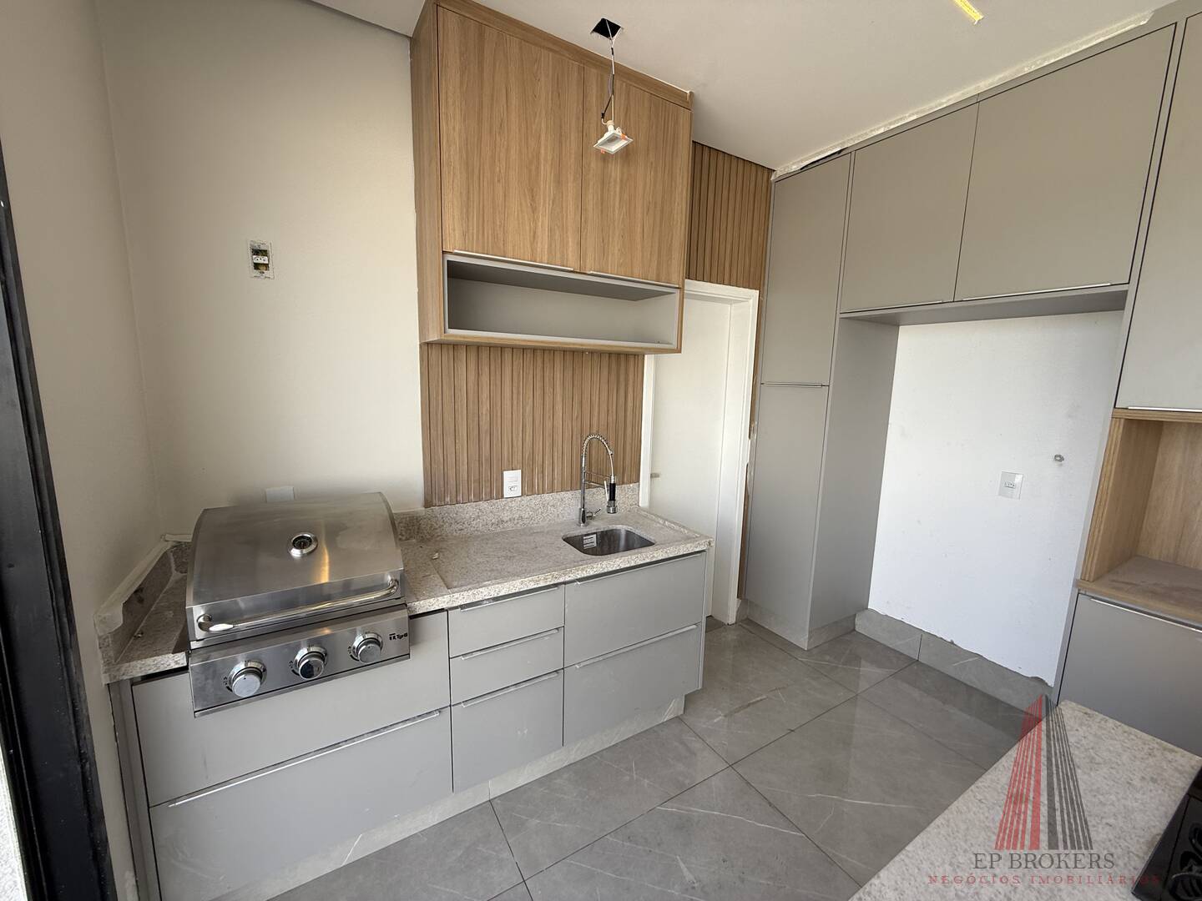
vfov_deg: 85.7
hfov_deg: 102.1
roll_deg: -1.5
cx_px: 601
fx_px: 486
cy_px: 450
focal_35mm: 14
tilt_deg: -7.9
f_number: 2.2
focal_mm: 2.22
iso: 50
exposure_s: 1/246
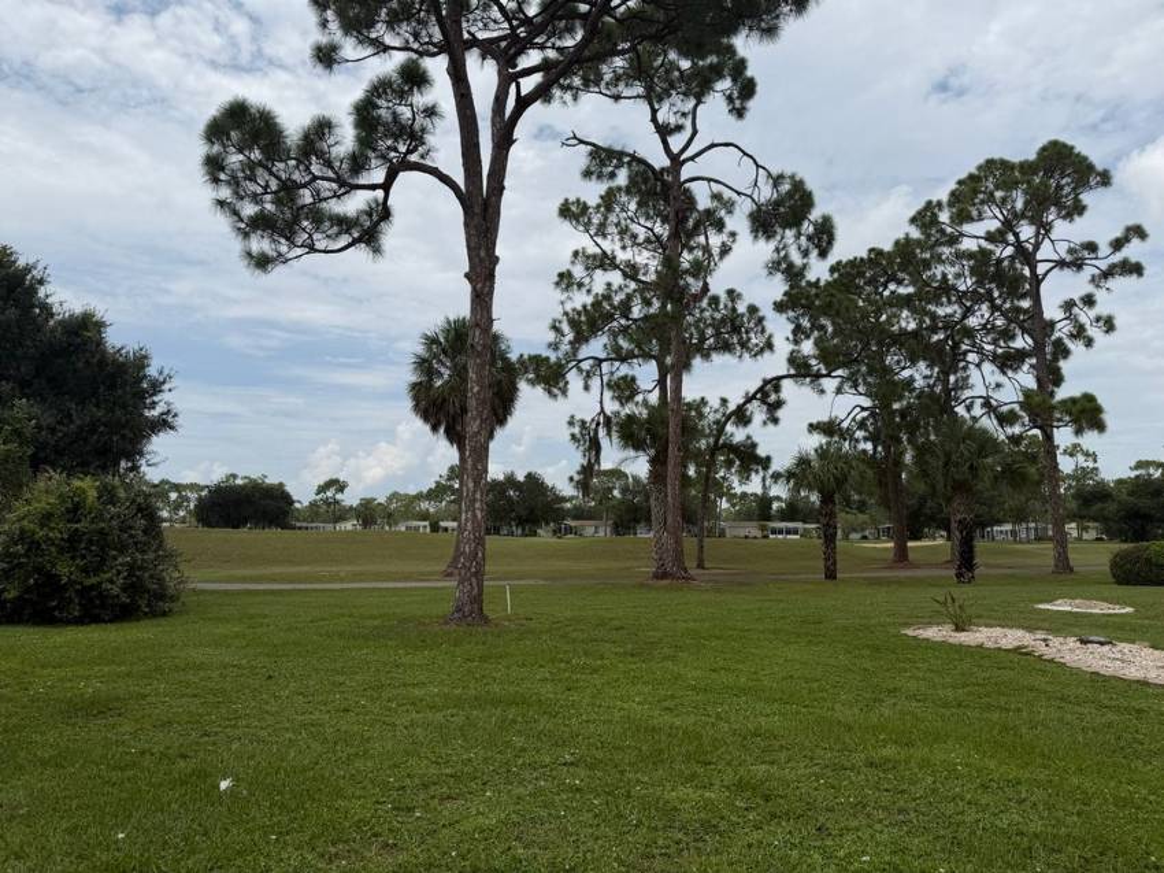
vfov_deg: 56.8
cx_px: 582
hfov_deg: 71.6
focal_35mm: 24
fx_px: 807
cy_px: 436
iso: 80
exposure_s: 1/8130
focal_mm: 6.76
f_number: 1.78
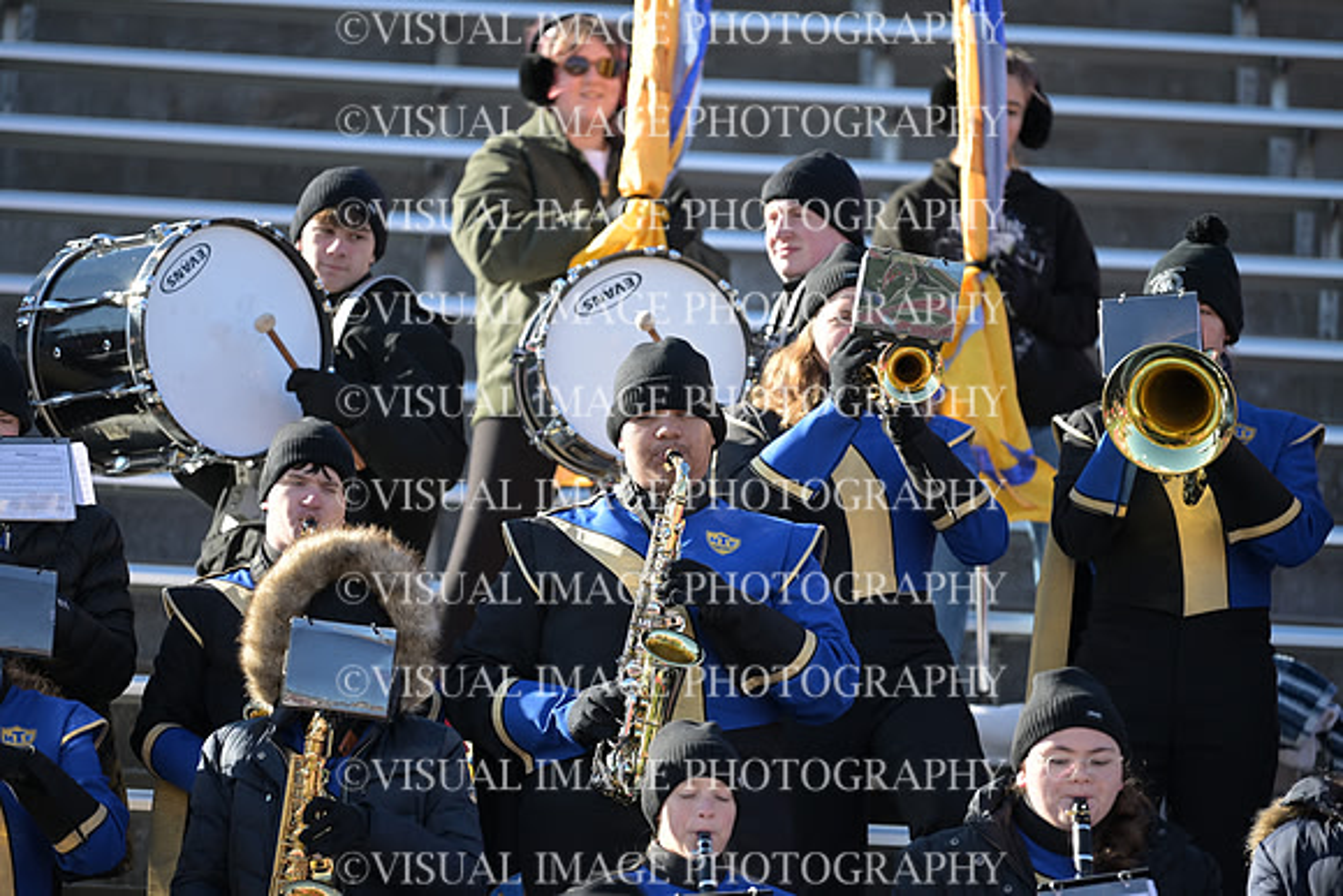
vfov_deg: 6.9
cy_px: 448
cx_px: 672
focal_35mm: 200
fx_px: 7463
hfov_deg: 10.3
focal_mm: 200
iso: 320
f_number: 2.8
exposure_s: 1/1600
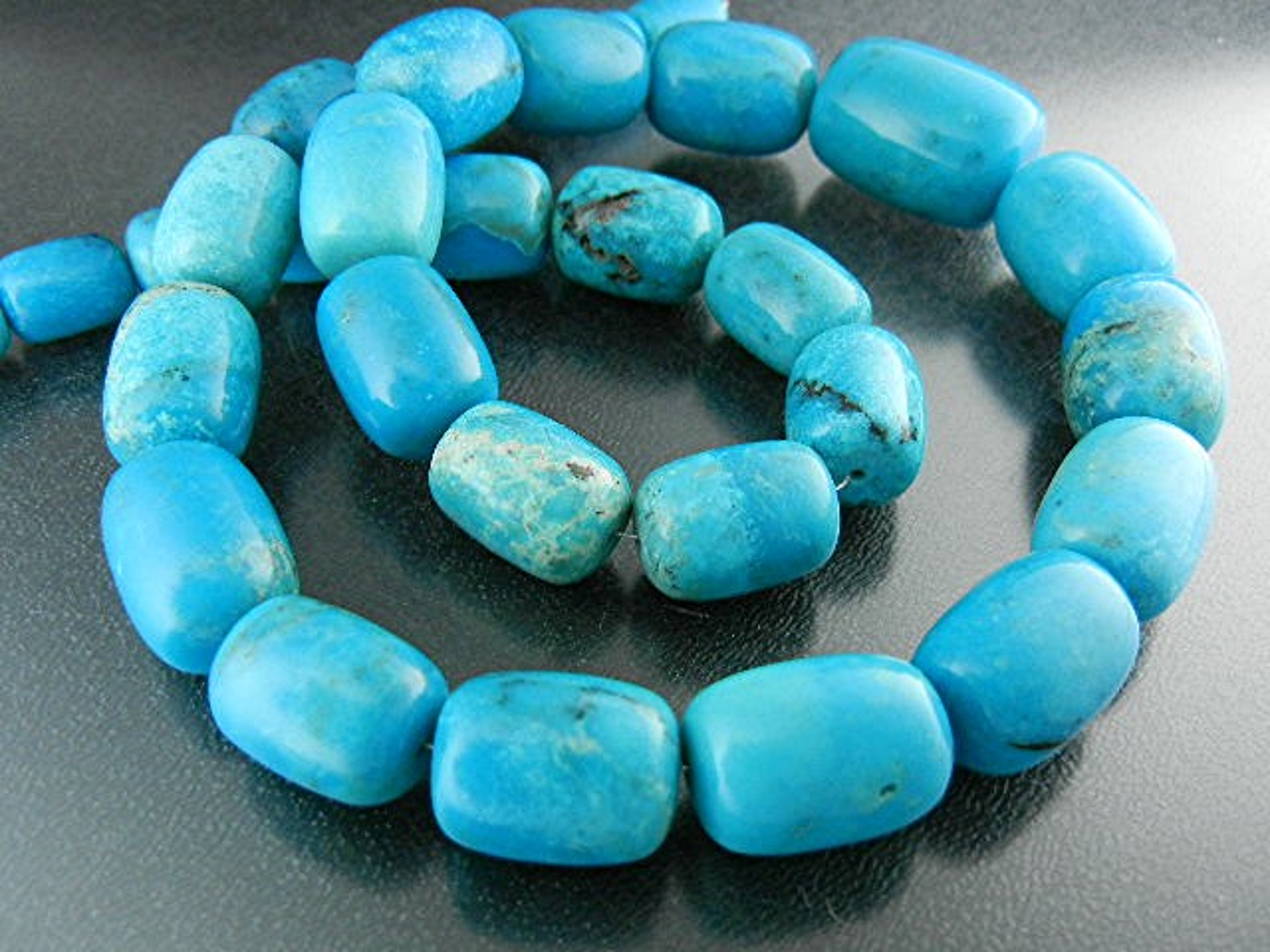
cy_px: 476
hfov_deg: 54.0
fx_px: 1247
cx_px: 635
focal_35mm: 34
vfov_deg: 41.8
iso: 200
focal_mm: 6.2
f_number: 3.6
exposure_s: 1/6.7
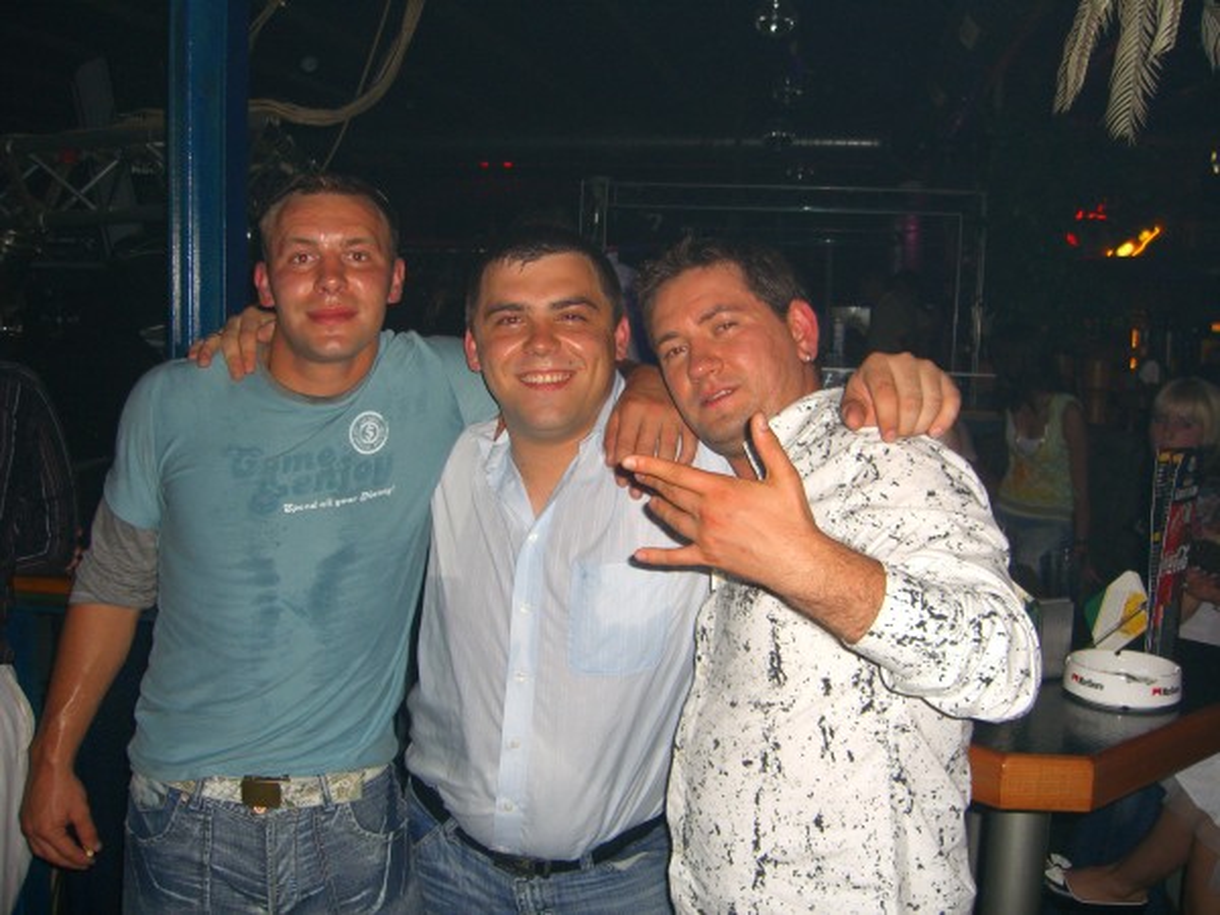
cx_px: 610
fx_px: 1339
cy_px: 458
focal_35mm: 38
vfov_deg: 37.7
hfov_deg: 49.0
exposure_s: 1/60
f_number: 2.8
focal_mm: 7.9
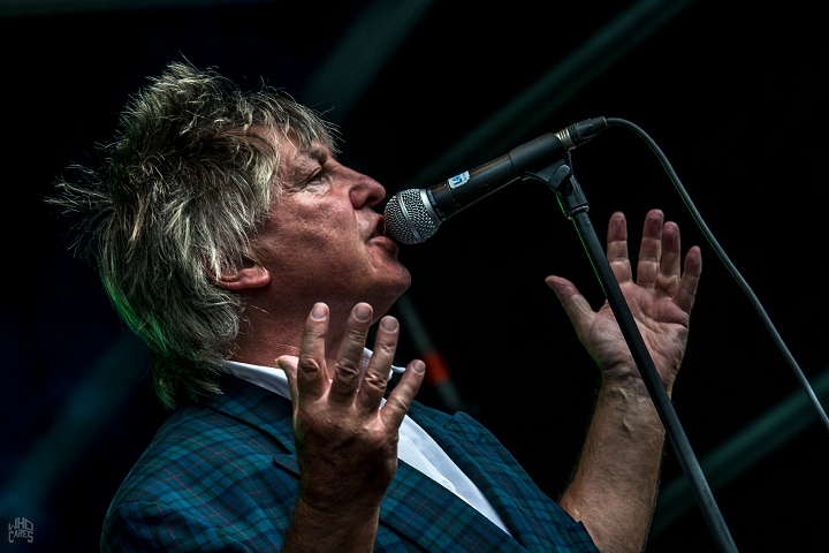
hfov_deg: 8.6
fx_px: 5526
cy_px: 276
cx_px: 414
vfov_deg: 5.7
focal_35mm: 240
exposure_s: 1/100
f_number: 8
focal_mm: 160
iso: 160
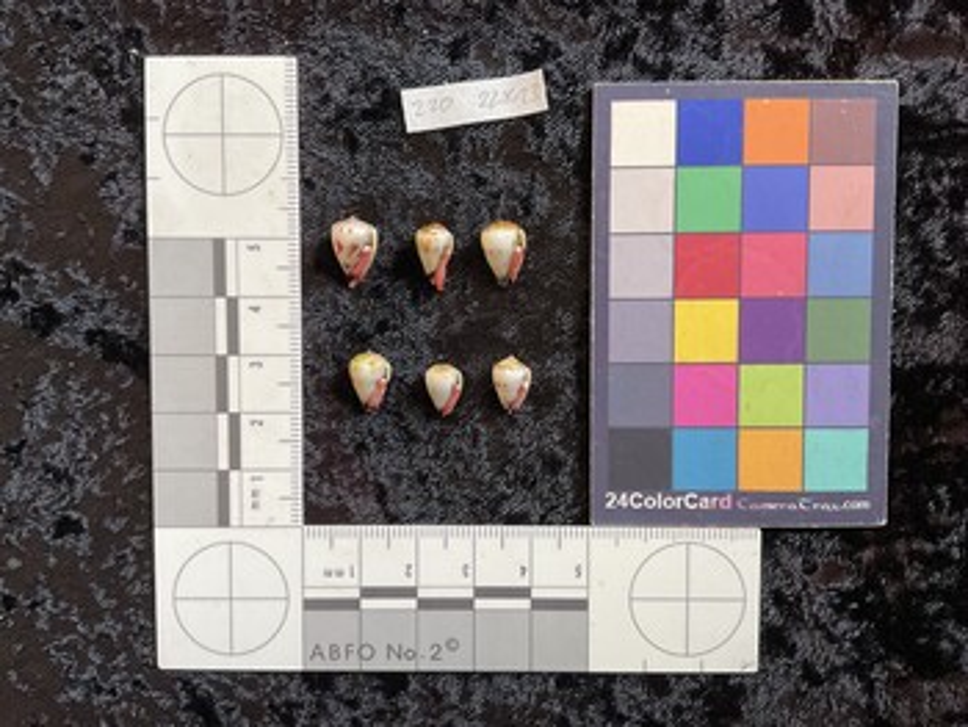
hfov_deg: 61.6
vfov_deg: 48.3
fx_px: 812
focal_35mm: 29
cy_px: 364
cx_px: 484
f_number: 1.8
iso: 64
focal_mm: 3
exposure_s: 1/100
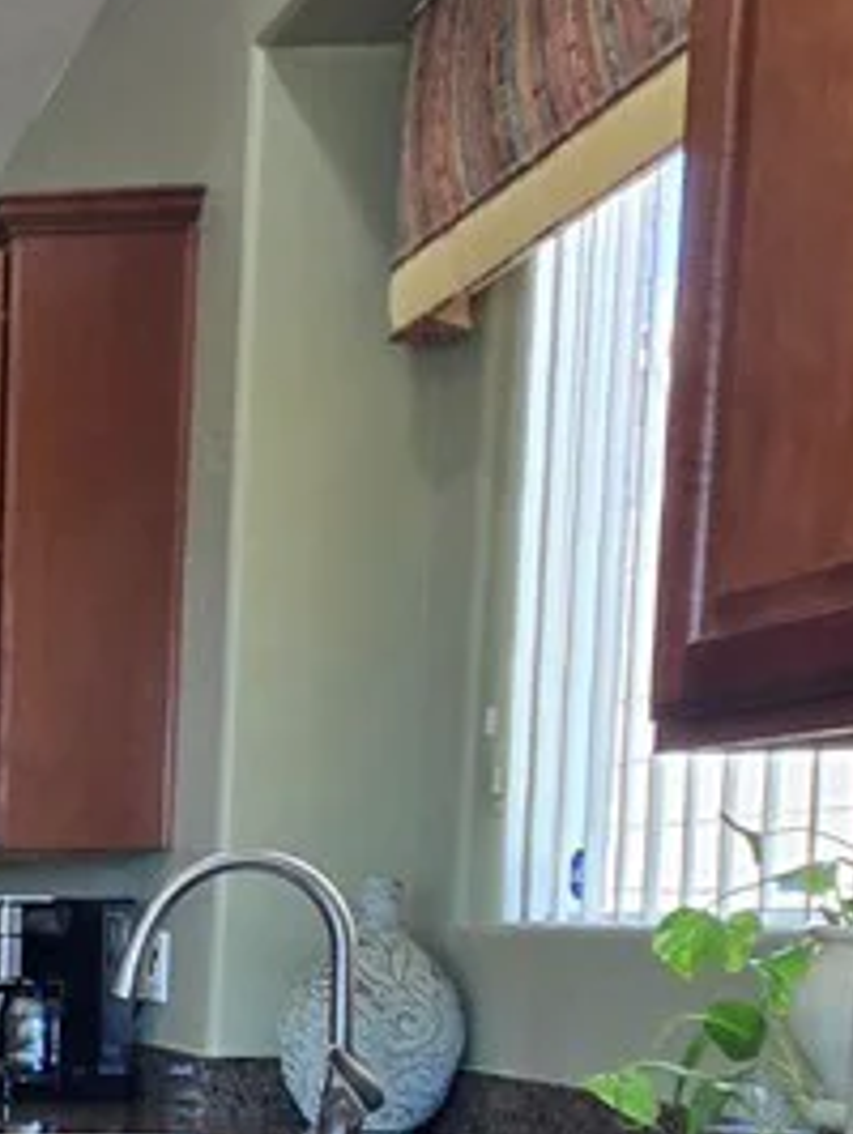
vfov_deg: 35.0
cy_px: 1106
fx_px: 1640
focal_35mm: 50
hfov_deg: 21.3
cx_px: -610
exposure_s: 1/60.2
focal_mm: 2.2
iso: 125
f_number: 2.2
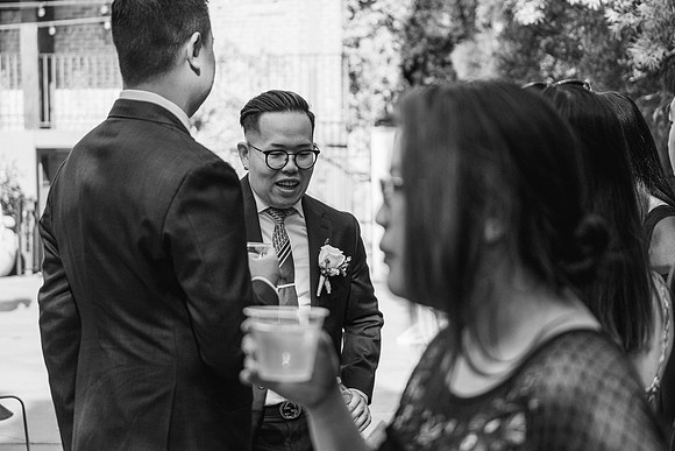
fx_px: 1407
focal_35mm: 75
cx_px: 338
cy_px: 226
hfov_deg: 27.0
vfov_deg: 18.2
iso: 320
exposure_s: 1/1500
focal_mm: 50
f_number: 2.8
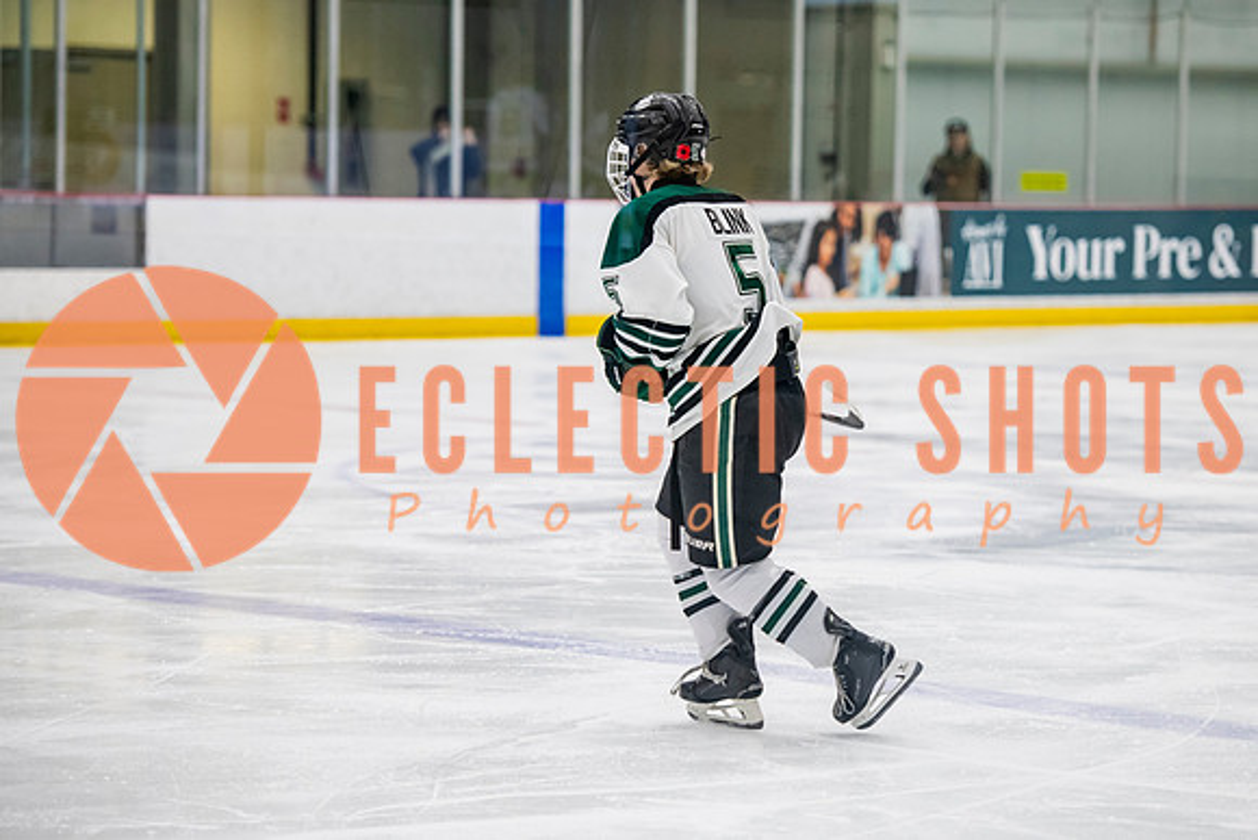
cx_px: 732
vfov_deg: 9.7
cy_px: 420
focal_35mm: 142
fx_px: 4965
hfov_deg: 14.4
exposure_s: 1/640
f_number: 3.2
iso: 2000
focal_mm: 122
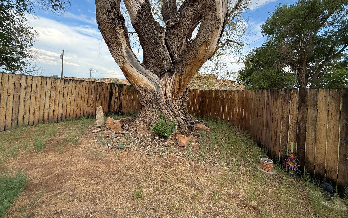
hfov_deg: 101.5
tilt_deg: +0.8
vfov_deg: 74.1
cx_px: 174
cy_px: 90
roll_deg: -3.8
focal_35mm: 15
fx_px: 142
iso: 64
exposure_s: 1/590
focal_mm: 2.22
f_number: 2.2
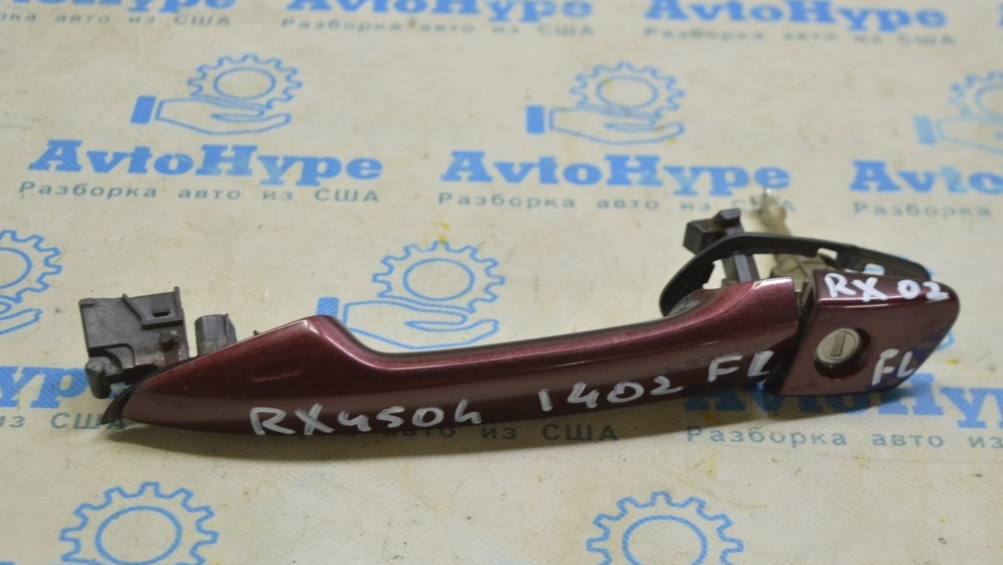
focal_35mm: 72
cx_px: 506
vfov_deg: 16.9
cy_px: 331
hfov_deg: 29.5
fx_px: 1903
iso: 400
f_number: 5.6
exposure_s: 1/25
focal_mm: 45
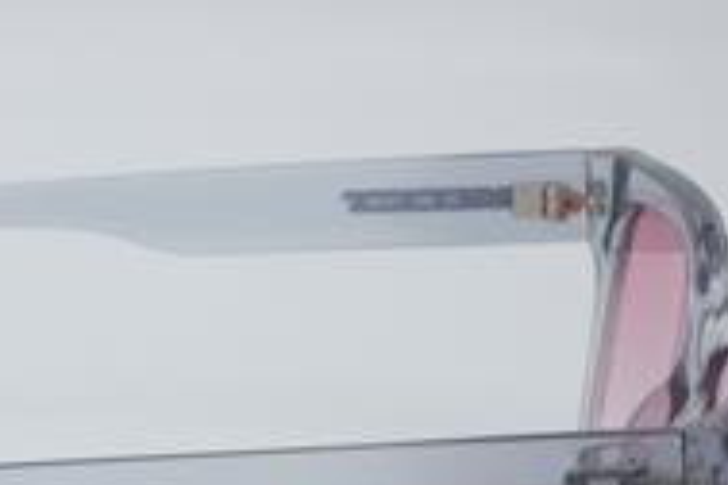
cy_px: 477
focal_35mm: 143
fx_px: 2893
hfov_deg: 14.2
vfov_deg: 9.5
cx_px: 54
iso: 100
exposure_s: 1/4
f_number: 32
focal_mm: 45
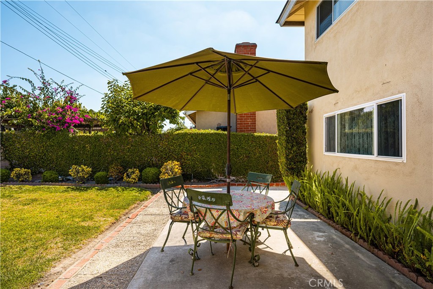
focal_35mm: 20
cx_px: 216
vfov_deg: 61.9
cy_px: 144
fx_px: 241
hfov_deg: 84.0
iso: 80
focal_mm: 20
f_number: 5.6
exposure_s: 1/500
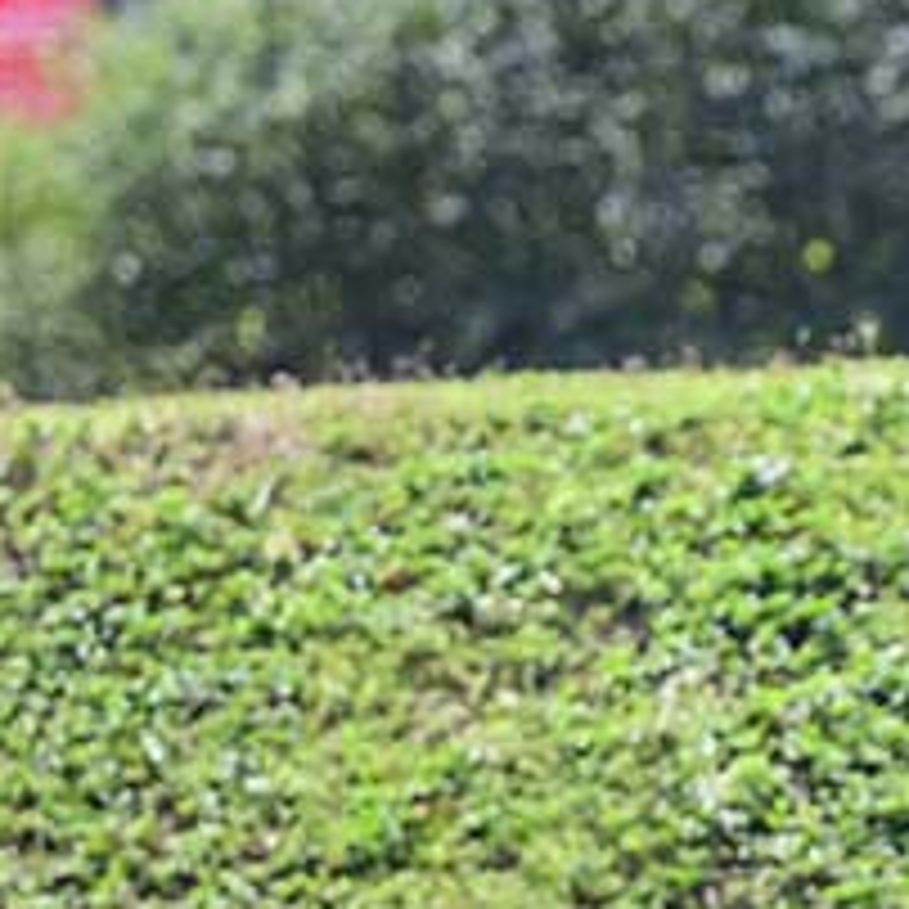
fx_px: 13785
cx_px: 1206
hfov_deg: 3.8
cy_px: 1102
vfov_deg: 3.8
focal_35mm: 464
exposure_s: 1/10000
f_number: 2.8
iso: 1100
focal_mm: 115
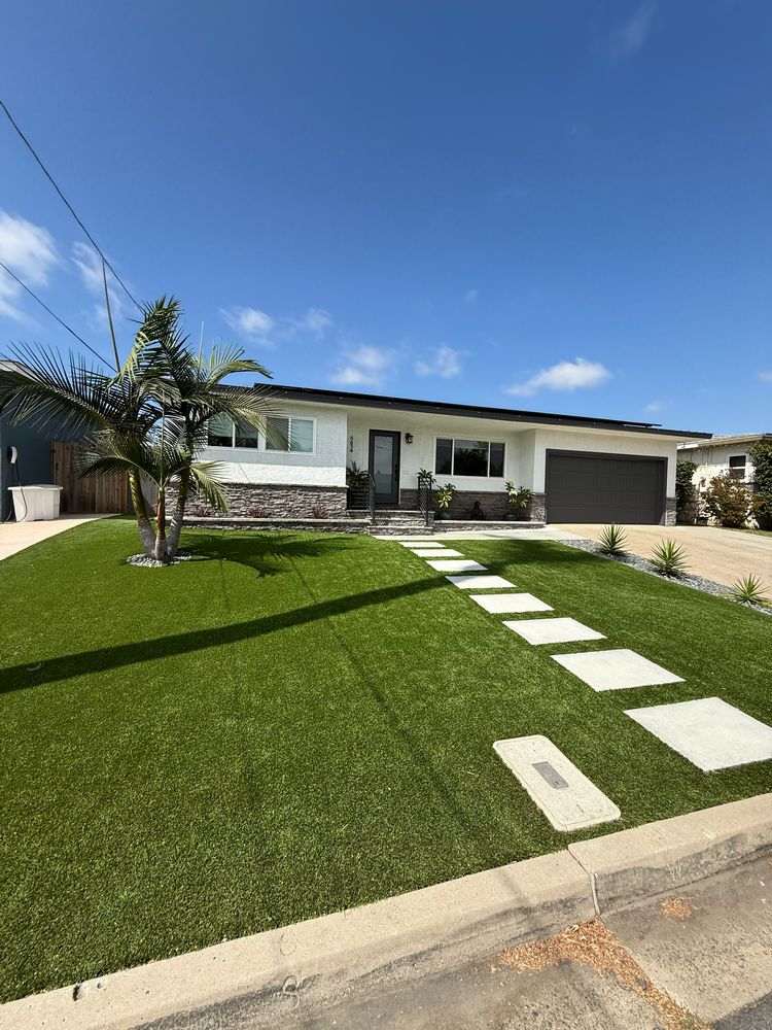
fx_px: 416
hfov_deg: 85.7
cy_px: 515
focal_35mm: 14
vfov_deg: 102.1
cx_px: 386
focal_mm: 2.22
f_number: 2.2
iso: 50
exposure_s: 1/2320
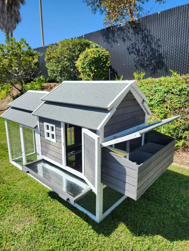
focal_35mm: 23
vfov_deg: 73.9
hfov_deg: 58.9
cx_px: 94
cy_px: 126
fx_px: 167
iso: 20
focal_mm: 5.4
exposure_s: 1/1493
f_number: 1.8
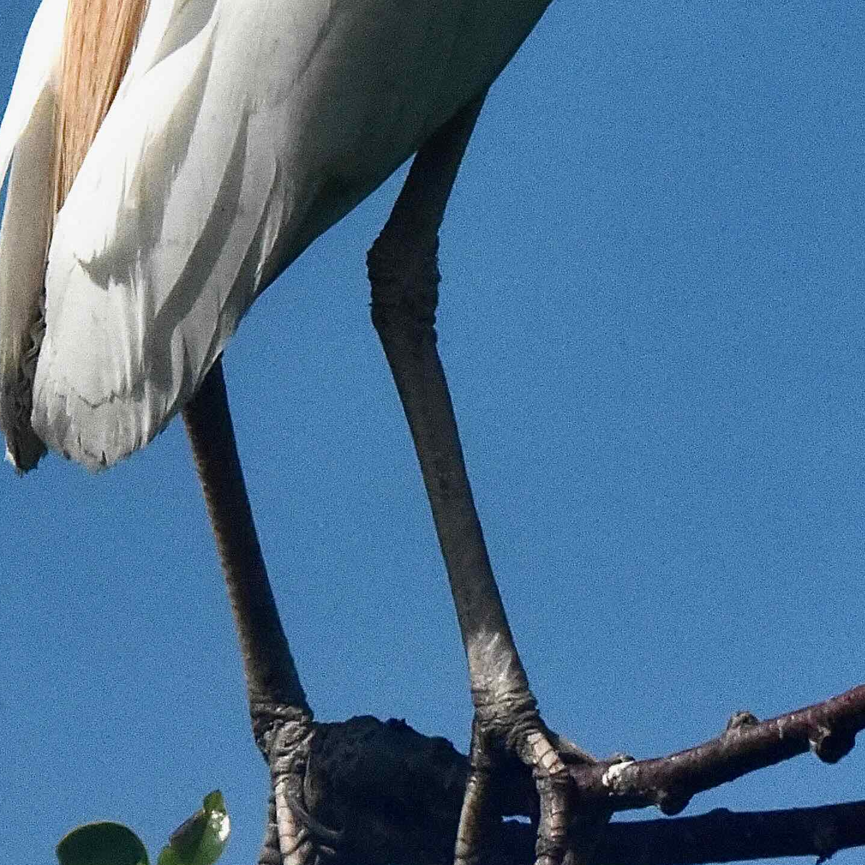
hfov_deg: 1.8
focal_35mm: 994
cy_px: -313
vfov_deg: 1.8
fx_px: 28102
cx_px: 529
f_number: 32
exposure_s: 1/4000
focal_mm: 280
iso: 6400
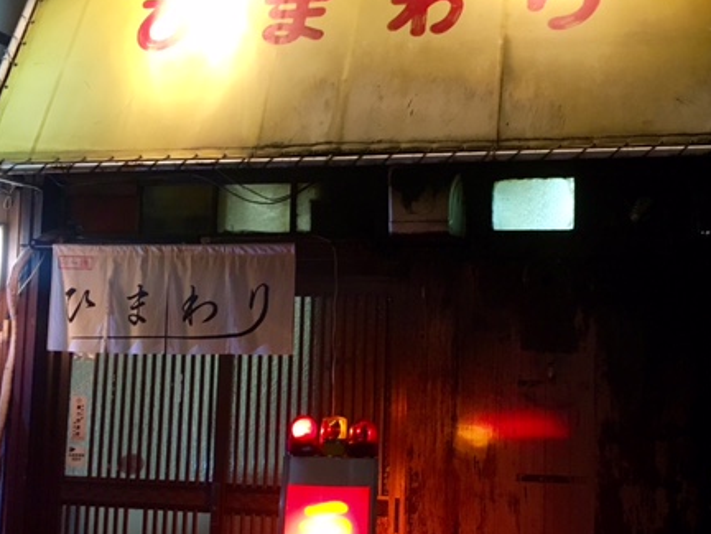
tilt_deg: +5.1
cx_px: 439
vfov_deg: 33.6
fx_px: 883
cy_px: 252
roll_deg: -2.3
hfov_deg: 43.5
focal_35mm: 43
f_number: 2.2
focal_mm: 4.15
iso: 200
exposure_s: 1/30
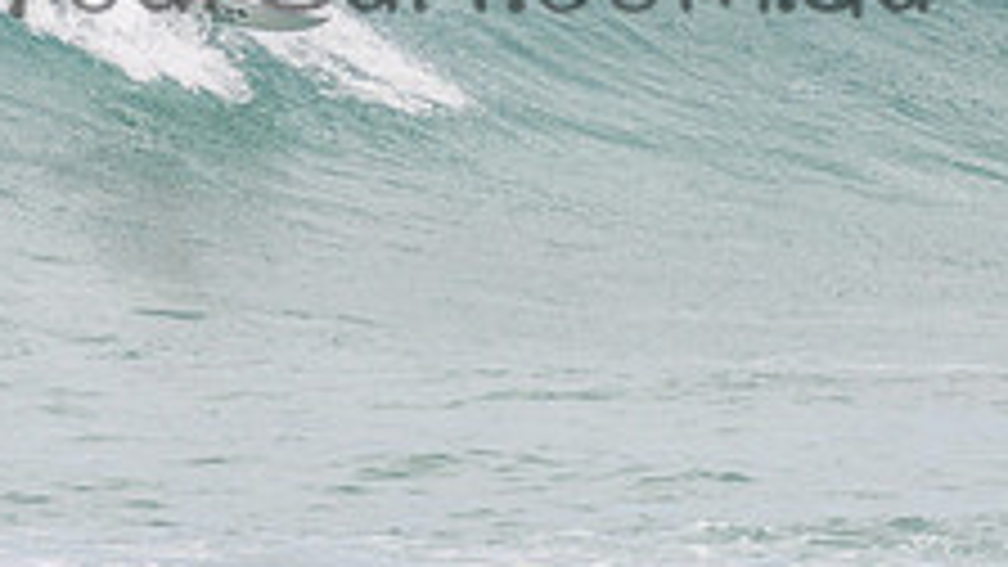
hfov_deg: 1.4
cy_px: -156
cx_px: 414
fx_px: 39932
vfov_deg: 0.8
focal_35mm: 1494
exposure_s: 1/2000
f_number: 5.6
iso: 220
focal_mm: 400
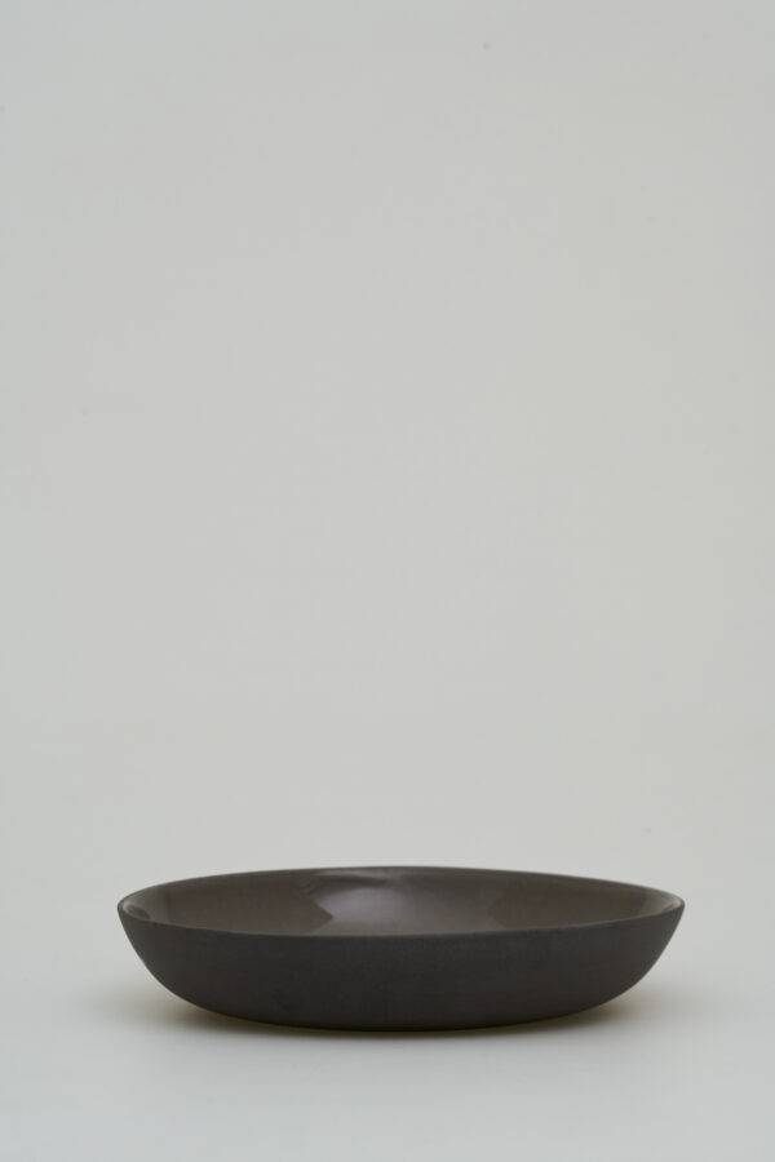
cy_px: 581
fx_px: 2906
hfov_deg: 15.2
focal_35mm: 90
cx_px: 388
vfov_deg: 22.6
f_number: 11
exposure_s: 1/100
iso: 500
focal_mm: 90
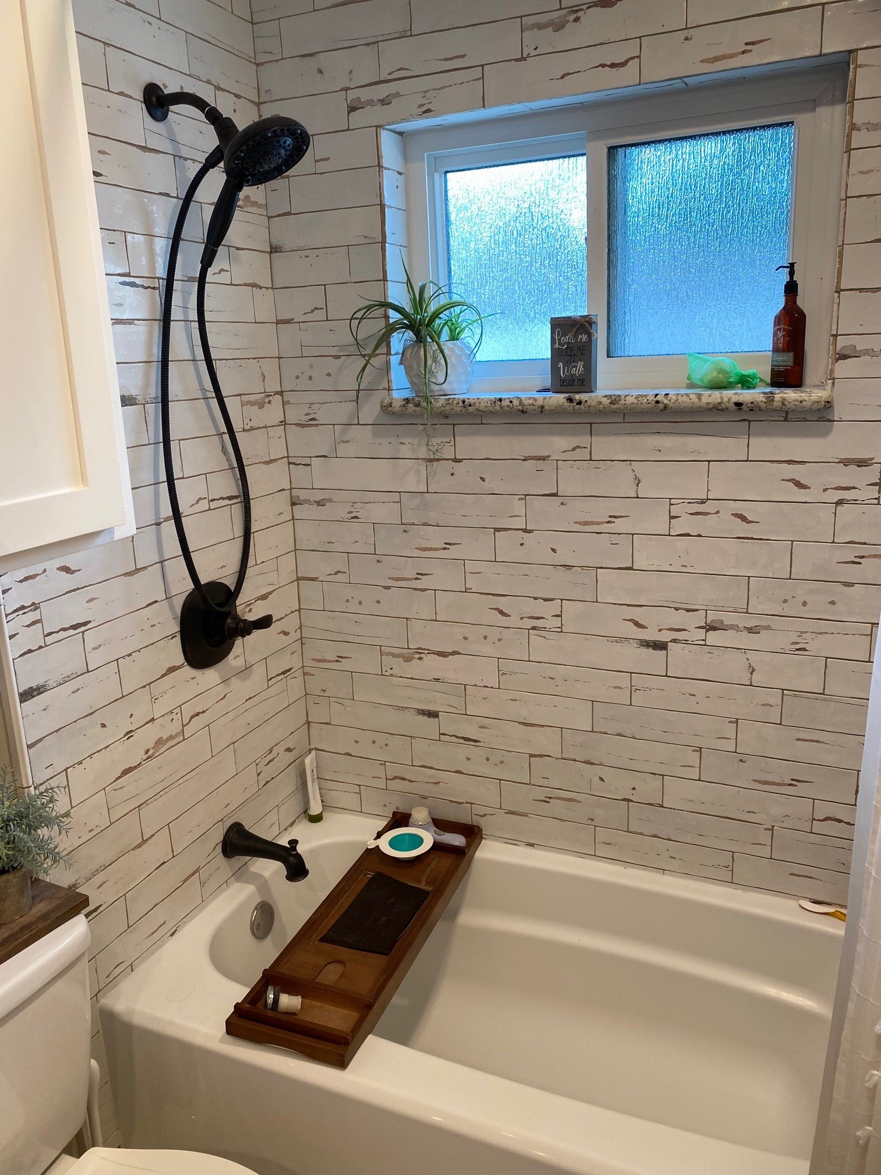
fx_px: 882
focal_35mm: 26
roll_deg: +1.4
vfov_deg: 67.3
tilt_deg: -13.6
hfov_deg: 53.1
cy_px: 588
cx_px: 440
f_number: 1.8
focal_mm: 4.25
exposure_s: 1/120
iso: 125
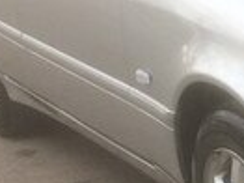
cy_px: 72
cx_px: 469
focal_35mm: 146
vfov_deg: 10.1
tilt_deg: -12.7
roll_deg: -1.6
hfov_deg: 12.2
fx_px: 1028
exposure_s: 1/394
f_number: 2.2
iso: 32
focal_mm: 4.15
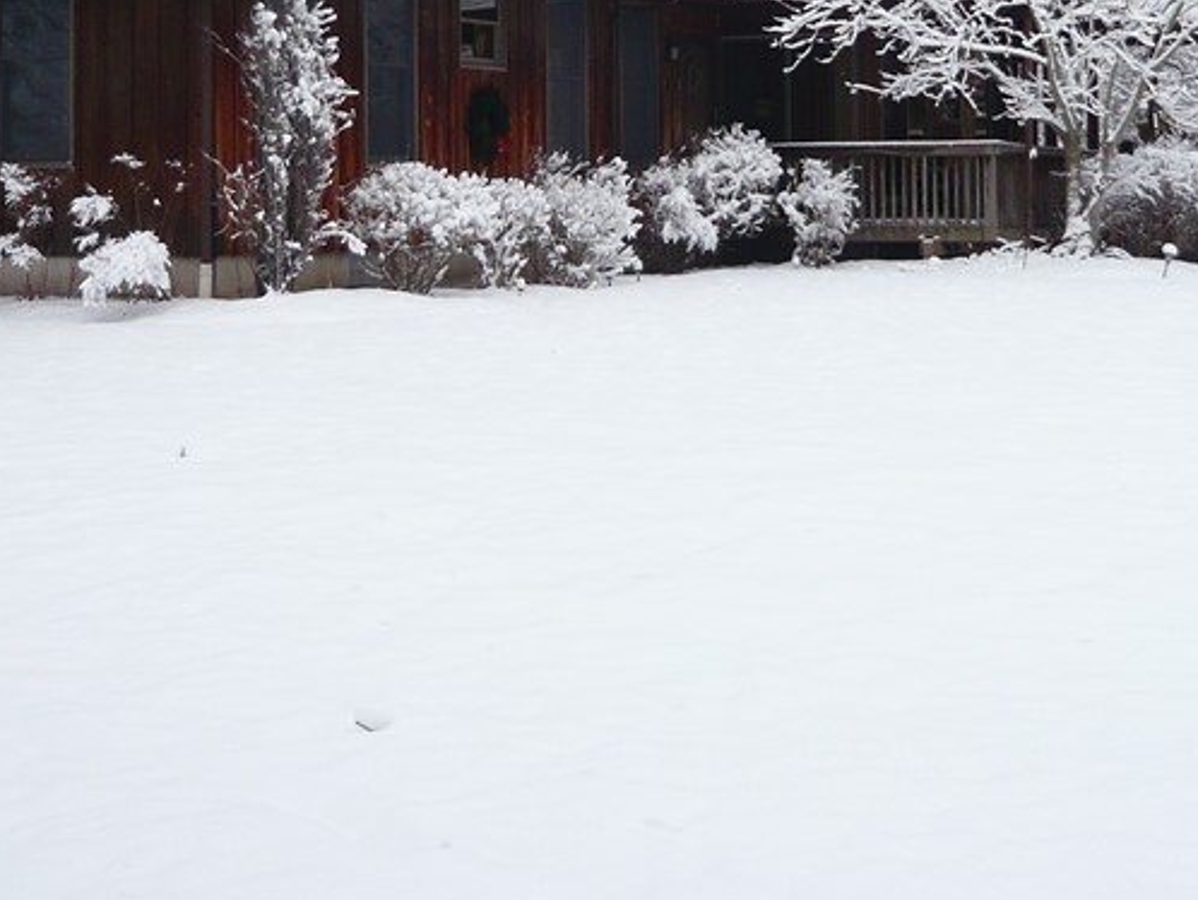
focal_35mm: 74
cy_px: 26
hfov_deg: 26.3
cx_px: 664
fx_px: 2562
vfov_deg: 19.4
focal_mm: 5.8
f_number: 3.1
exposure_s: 1/160
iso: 100
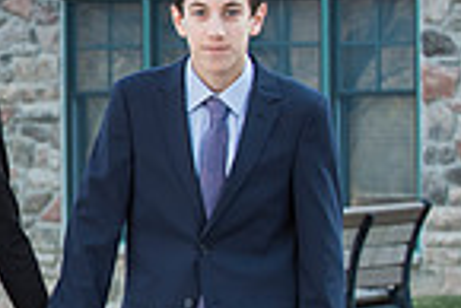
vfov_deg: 4.5
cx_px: -232
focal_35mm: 307
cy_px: 260
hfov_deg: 6.6
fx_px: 3935
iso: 800
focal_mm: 75
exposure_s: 1/640
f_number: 4
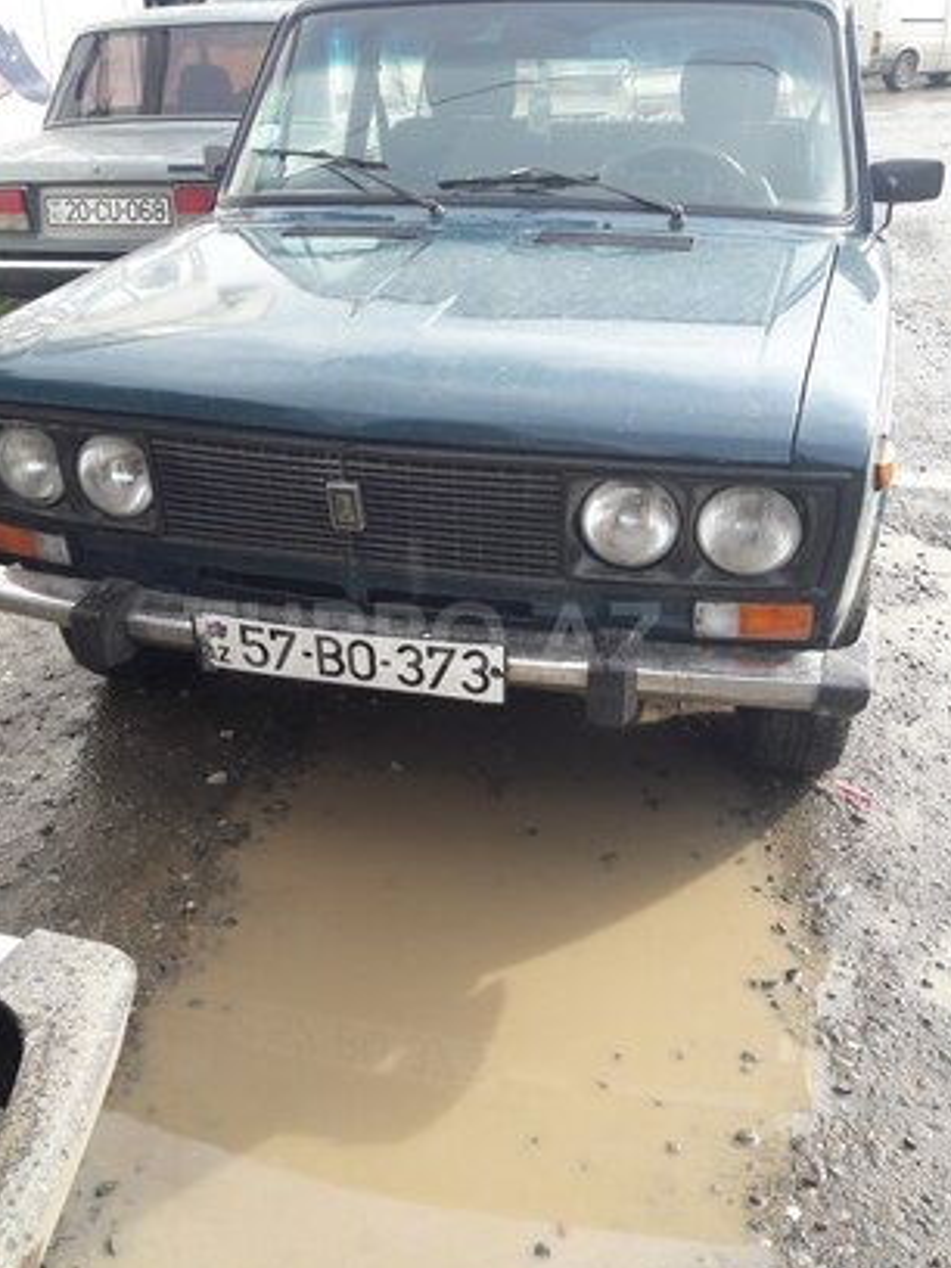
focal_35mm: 34
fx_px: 1245
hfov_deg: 41.7
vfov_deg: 54.0
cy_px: 637
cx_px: 423
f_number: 1.9
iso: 40
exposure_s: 1/296
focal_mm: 3.7
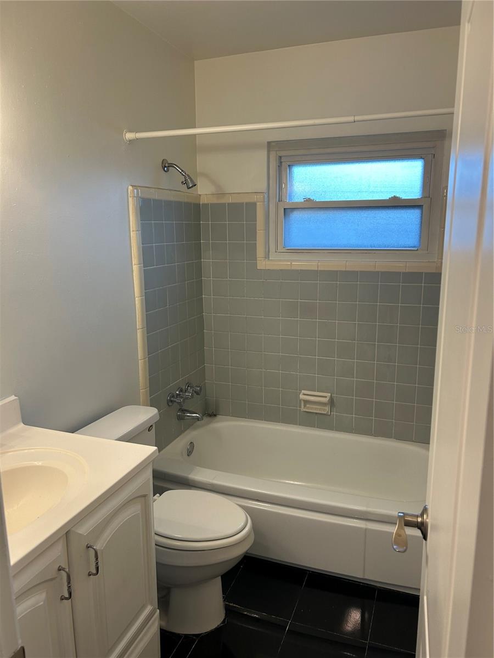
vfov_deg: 67.3
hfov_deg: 53.1
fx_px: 495
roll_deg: -0.9
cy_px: 329
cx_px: 247
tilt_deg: -11.3
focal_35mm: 26
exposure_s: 1/120
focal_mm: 5.7
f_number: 1.5
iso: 64
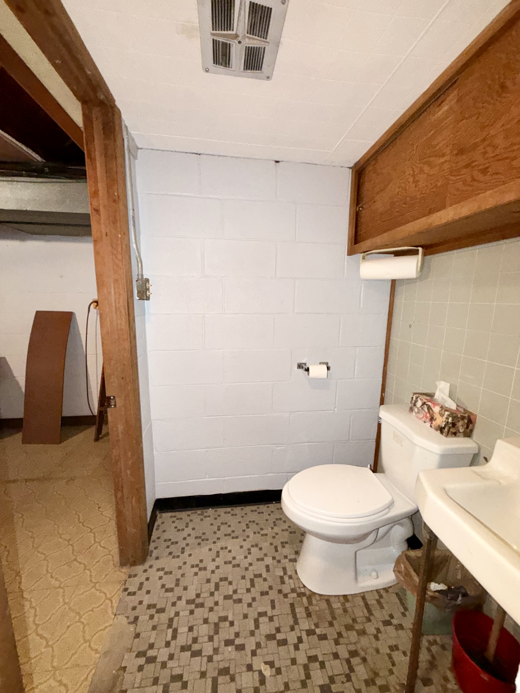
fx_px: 280
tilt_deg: -9.8
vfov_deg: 102.1
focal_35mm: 14
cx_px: 260
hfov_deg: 85.7
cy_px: 346
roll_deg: -0.9
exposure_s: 1/40
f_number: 2.2
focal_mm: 2.22
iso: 320
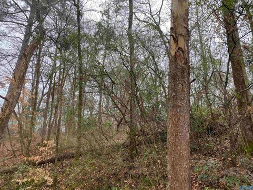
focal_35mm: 27
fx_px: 197
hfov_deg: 65.3
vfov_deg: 51.4
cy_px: 93
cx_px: 125
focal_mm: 4.25
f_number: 1.8
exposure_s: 1/186
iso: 32
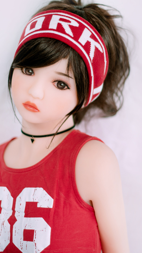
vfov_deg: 23.4
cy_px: 114
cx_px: 65
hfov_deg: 13.3
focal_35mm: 91
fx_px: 609
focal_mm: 50
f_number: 1.4
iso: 100
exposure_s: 1/160
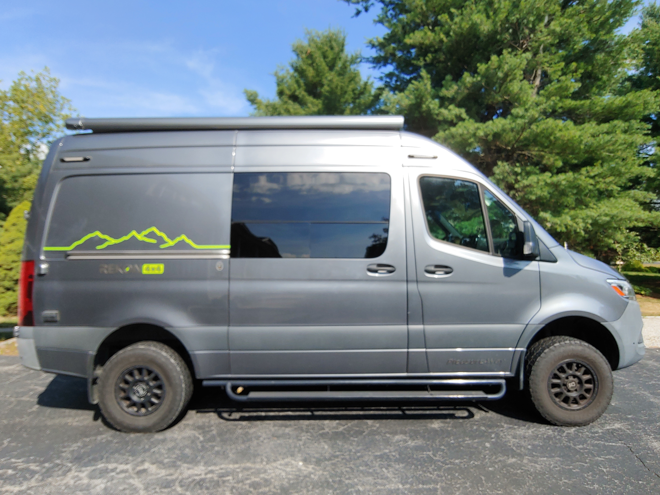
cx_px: 330
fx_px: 324
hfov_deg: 91.0
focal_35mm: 17
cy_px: 248
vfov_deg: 74.7
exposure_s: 1/552
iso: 50
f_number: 1.9
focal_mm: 2.18
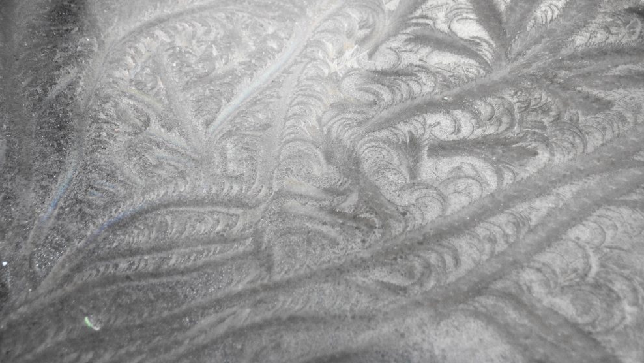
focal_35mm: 72
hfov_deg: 29.5
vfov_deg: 16.9
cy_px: 186
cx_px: 325
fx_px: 1222
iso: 500
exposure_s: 1/80
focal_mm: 45
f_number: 4.5
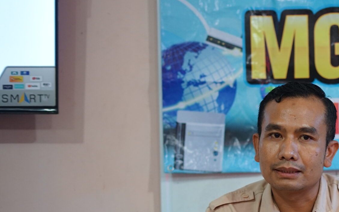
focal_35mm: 116
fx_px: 1072
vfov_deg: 11.2
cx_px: 385
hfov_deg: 17.3
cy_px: 177
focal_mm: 50
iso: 800
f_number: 1.8
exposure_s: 1/100
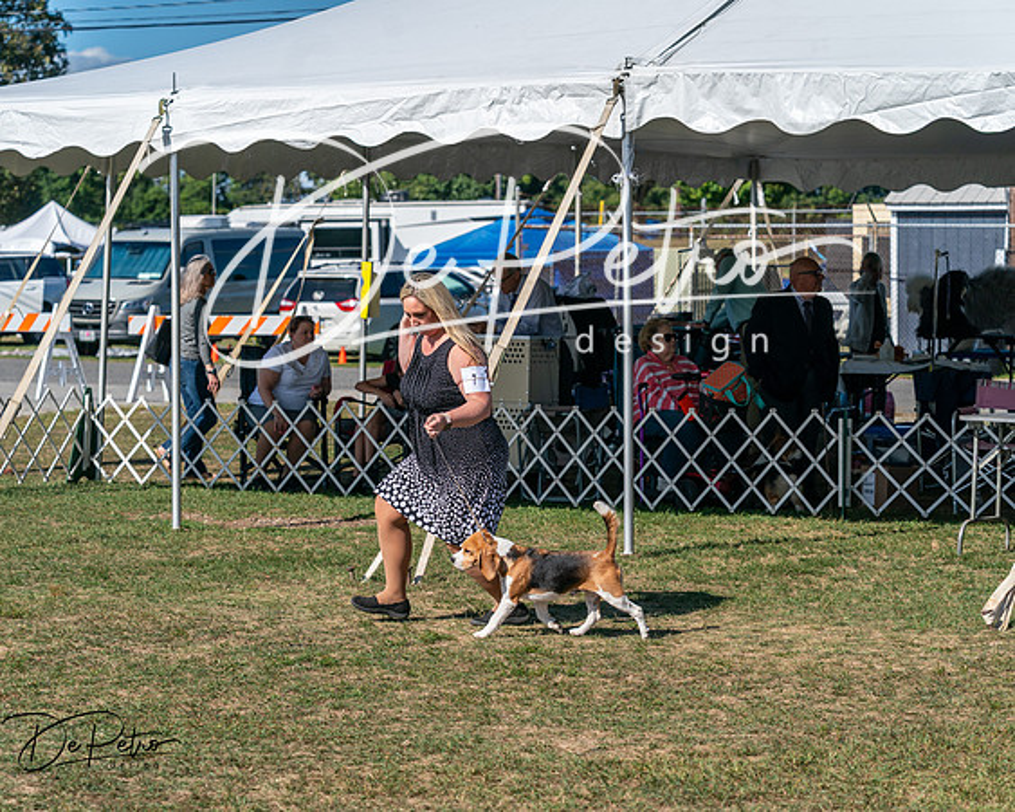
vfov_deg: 14.7
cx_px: 508
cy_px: 406
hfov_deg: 18.3
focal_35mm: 105
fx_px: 3145
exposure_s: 1/2000
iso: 200
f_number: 5
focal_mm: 93
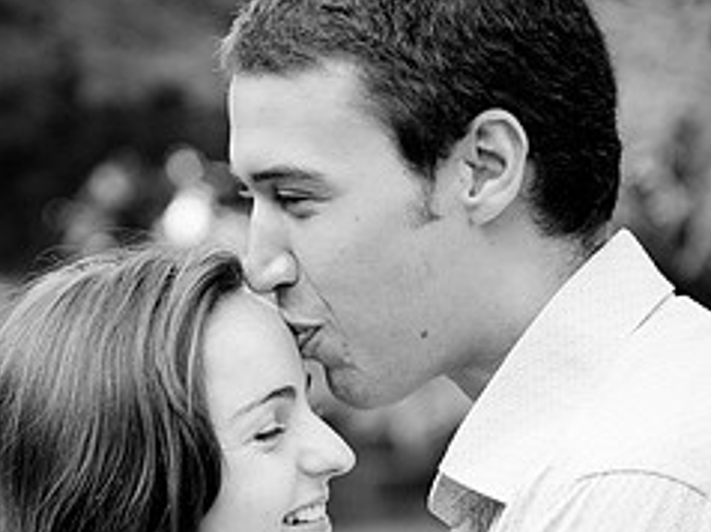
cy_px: 320
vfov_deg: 9.0
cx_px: 122
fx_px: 3365
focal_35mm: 164
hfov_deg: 12.0
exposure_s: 1/320
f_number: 2.8
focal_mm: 70
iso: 800
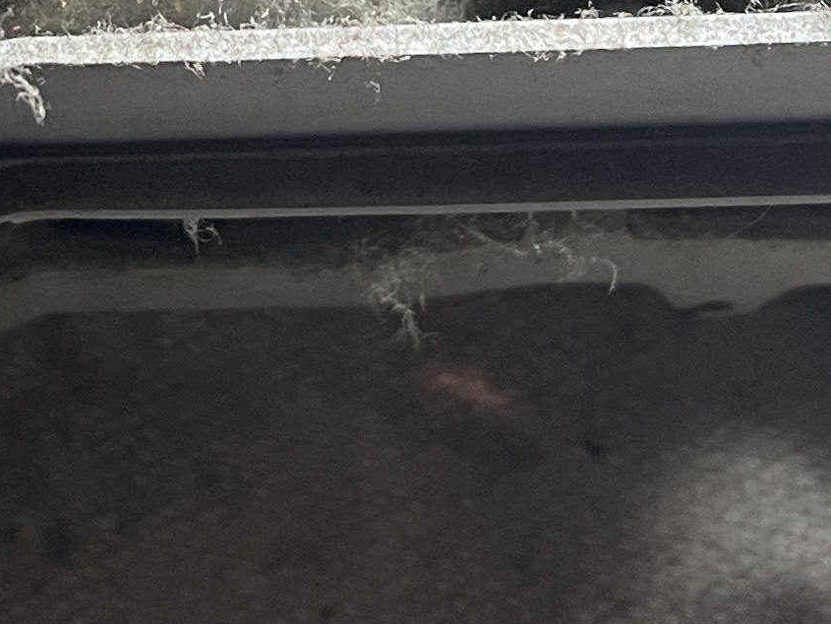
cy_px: -207
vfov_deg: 11.6
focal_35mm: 124
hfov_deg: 15.7
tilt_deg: -63.2
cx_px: 105
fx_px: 2977
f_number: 1.6
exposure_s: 1/60
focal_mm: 4.2
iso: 100
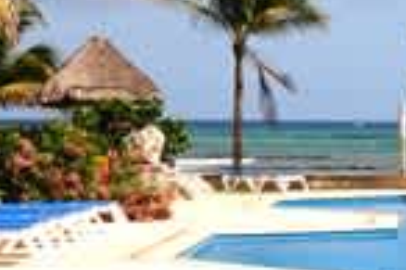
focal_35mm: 145
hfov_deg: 13.8
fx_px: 1633
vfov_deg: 9.4
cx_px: 464
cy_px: 213
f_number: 11
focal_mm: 22
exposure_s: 1/160
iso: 200
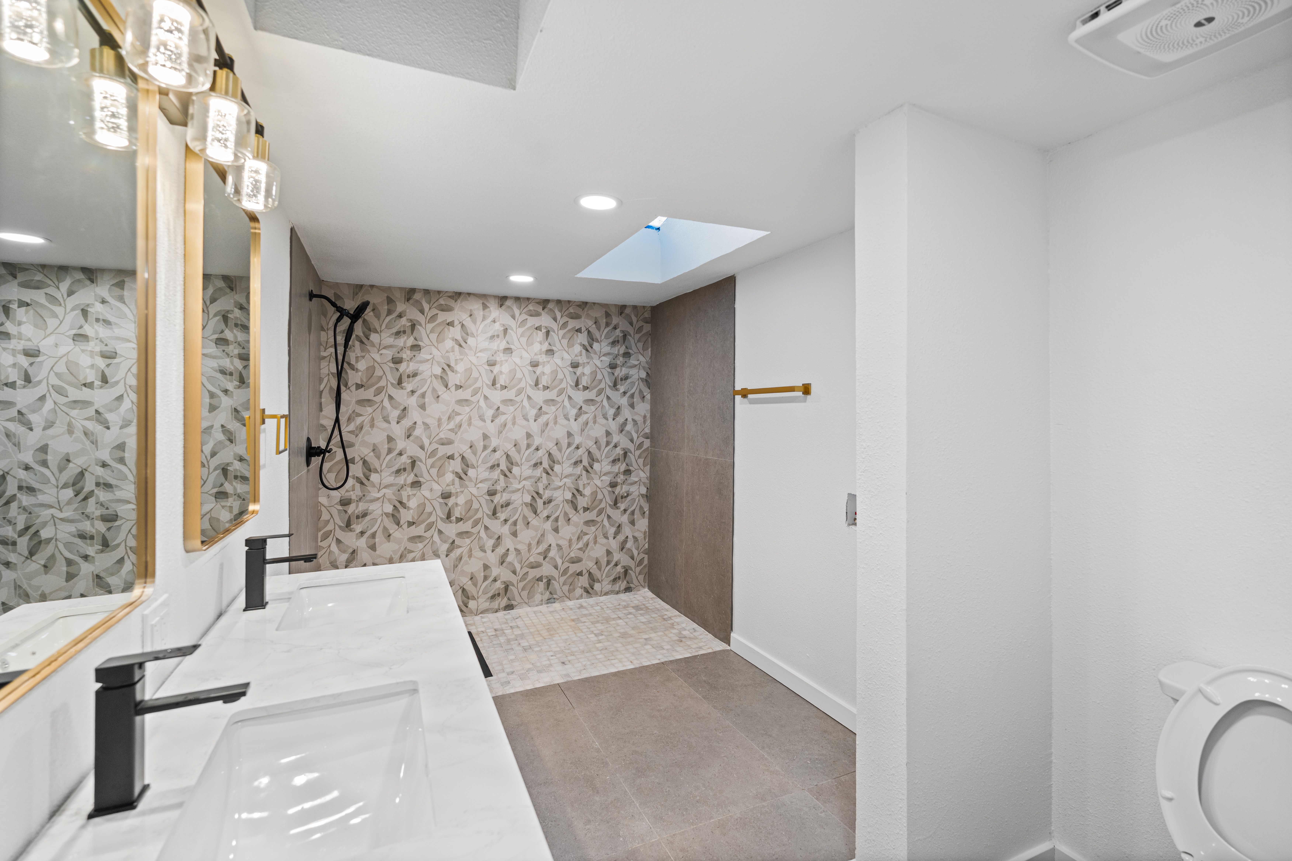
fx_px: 574
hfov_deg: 96.7
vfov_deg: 73.7
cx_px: 646
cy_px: 430
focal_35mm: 16
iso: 320
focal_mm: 16
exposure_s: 1/15
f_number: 4
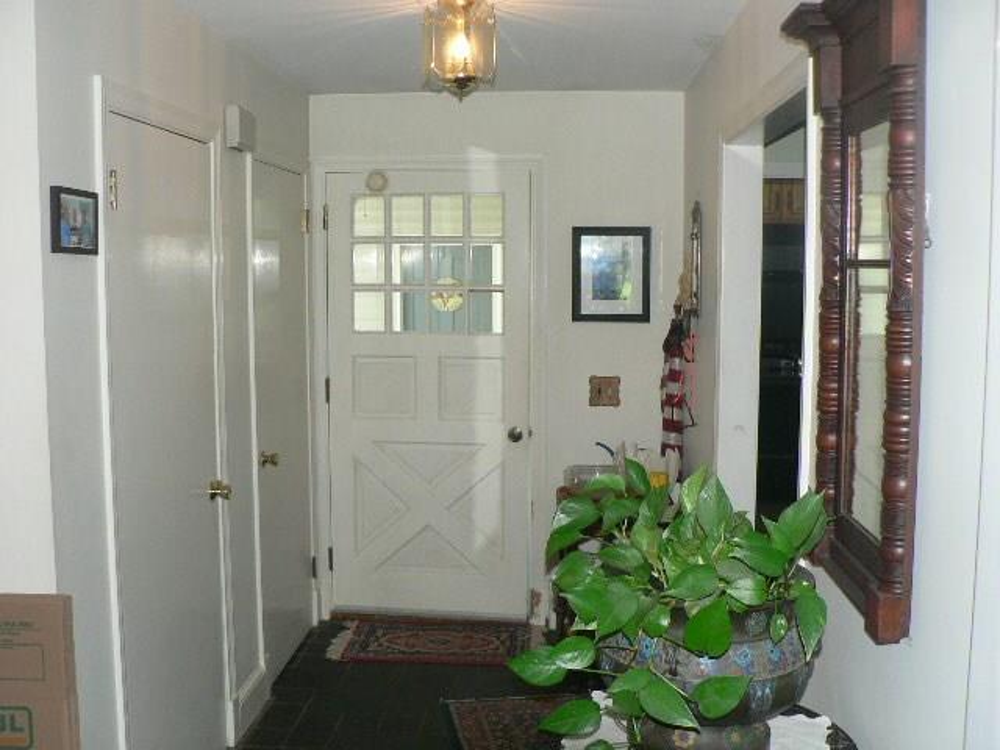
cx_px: 500
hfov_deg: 51.4
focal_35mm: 36
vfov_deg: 39.7
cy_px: 375
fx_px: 1040
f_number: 2.8
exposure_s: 1/60
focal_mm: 6
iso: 200
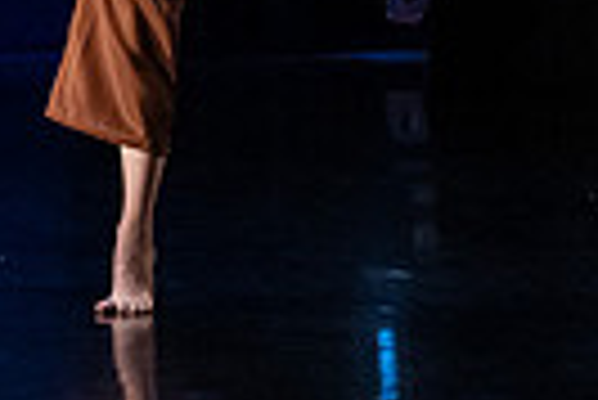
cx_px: 166
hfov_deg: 6.1
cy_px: -225
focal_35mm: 335
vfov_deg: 4.1
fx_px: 5571
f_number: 3.5
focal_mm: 61
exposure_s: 1/400
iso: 4000
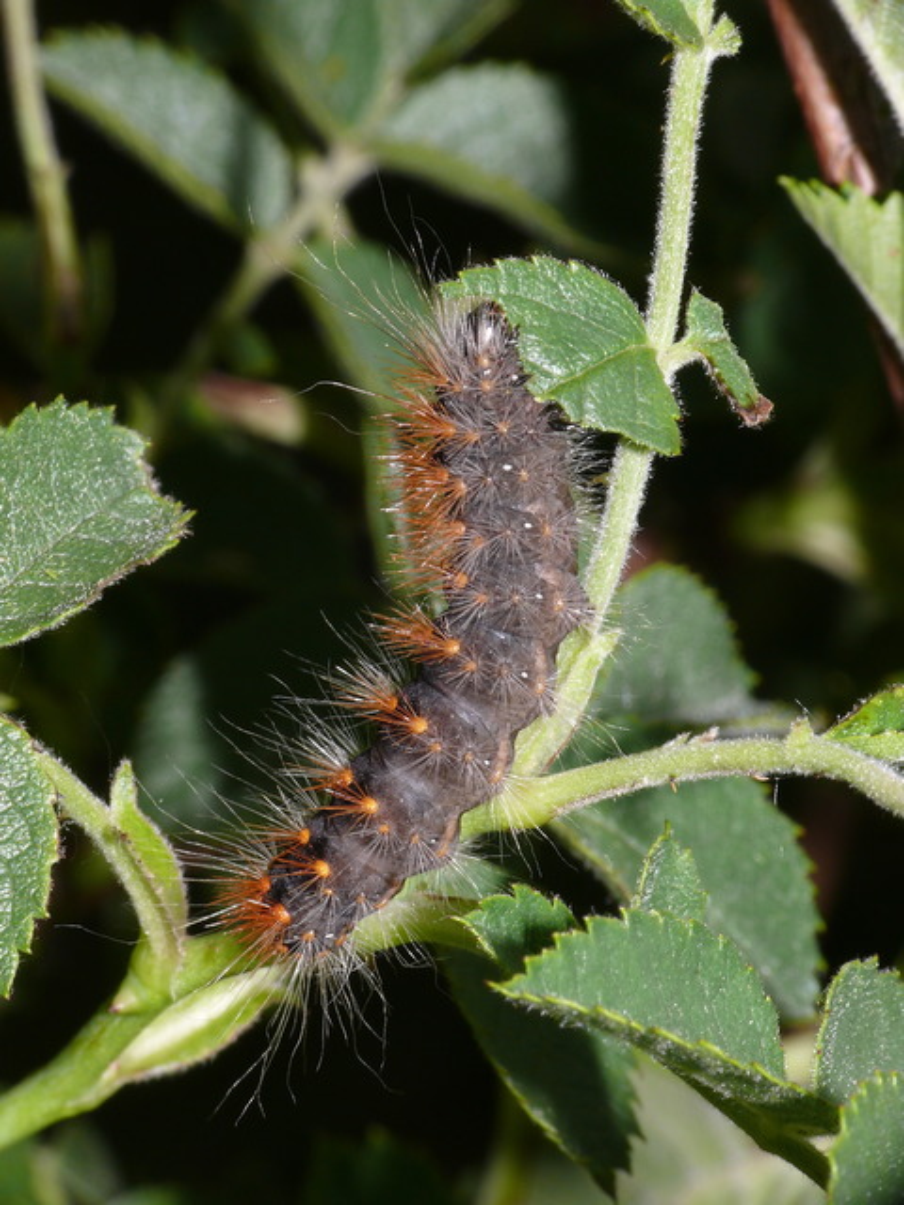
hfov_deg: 10.5
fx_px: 4910
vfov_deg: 14.0
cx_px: 452
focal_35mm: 141
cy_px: 602
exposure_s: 1/640
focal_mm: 29.9
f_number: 11
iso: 100
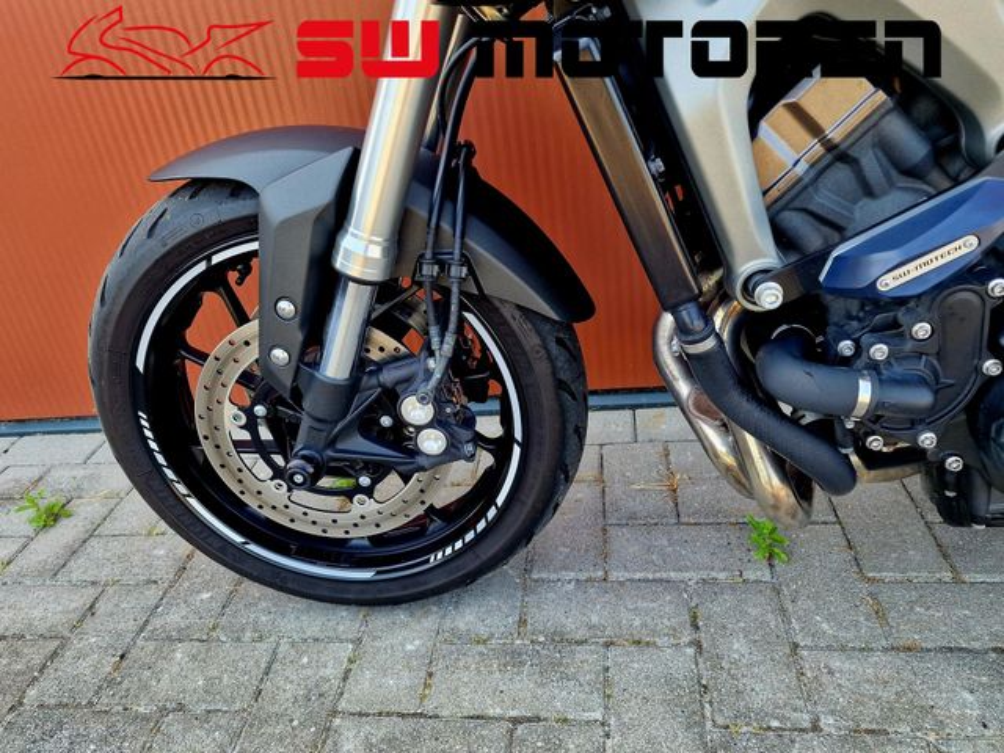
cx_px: 502
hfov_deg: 73.9
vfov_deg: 58.9
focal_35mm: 23
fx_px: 667
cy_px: 376
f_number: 1.8
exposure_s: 1/182
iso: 50
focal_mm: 6.4
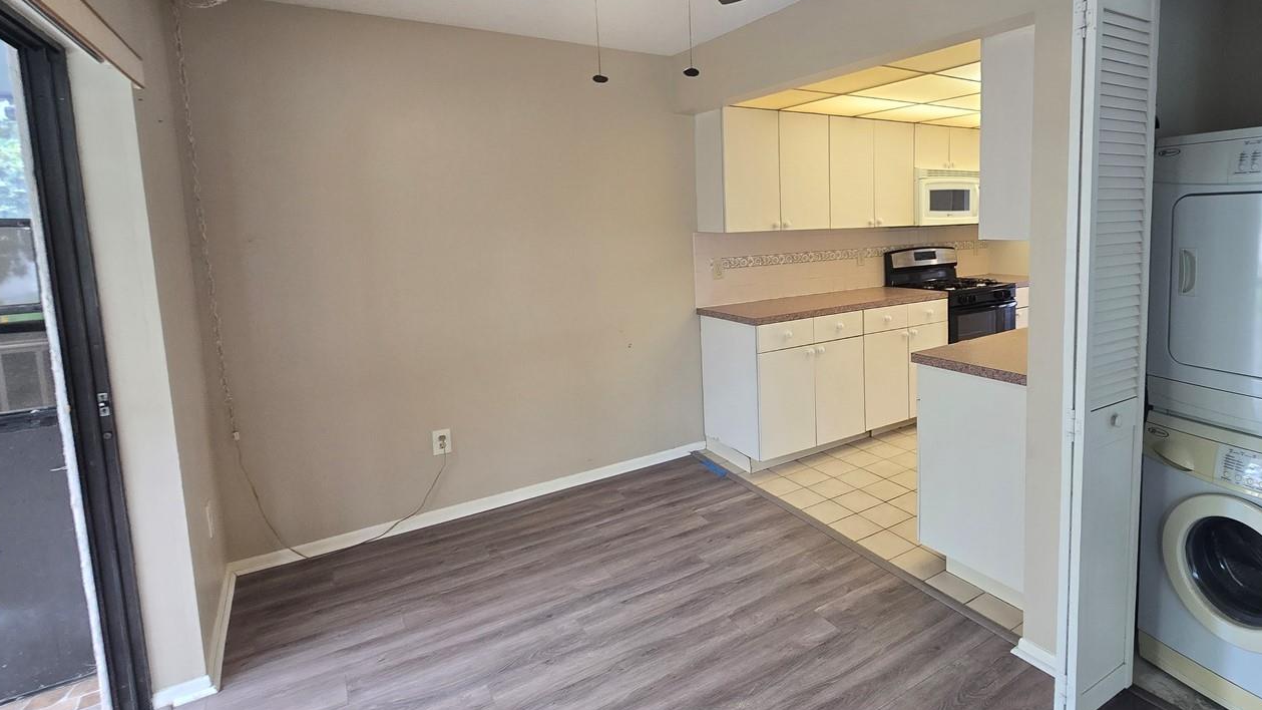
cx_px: 794
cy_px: 281
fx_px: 602
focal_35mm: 18
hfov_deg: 90.7
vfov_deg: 60.4
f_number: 2.2
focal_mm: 2.2
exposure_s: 1/60
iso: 160
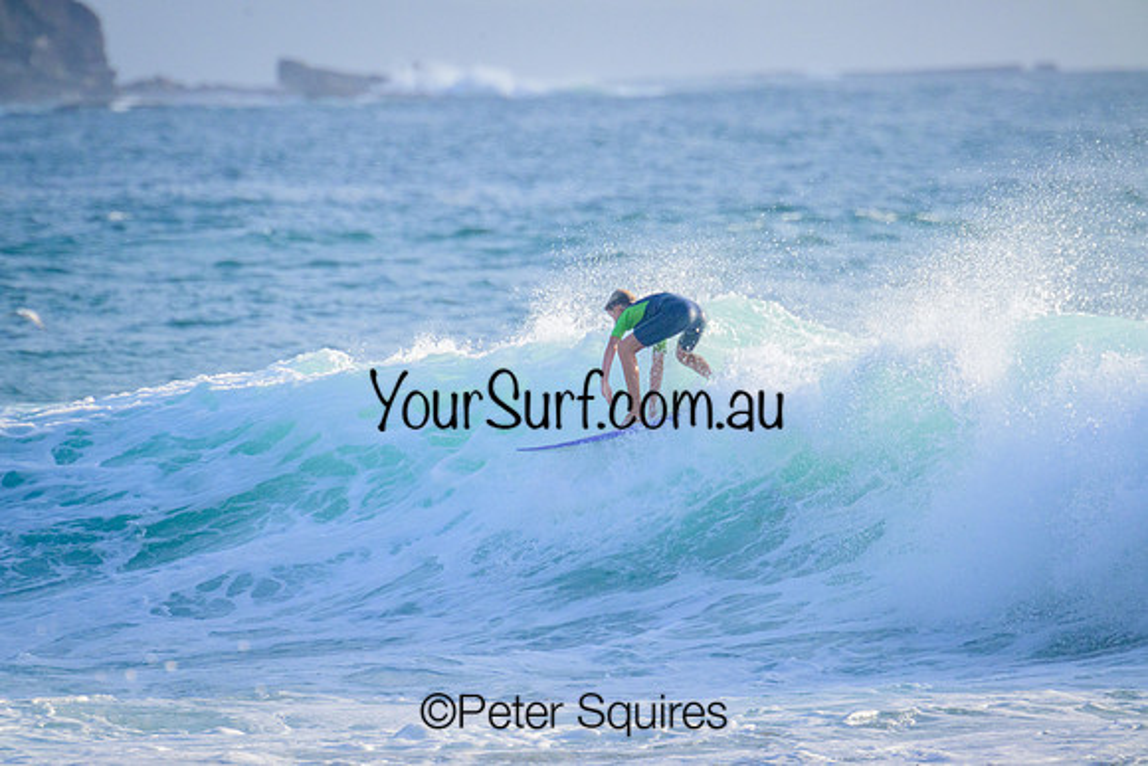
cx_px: 574
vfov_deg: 1.7
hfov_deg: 2.6
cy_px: 383
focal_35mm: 800
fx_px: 25516
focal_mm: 800
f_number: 13
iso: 1600
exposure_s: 1/2000
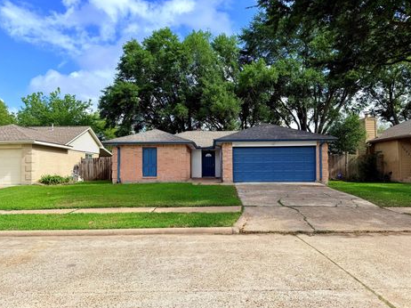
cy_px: 160
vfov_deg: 53.0
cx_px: 212
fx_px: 309
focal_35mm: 26
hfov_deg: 67.3
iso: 80
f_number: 1.78
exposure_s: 1/3279
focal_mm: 6.76
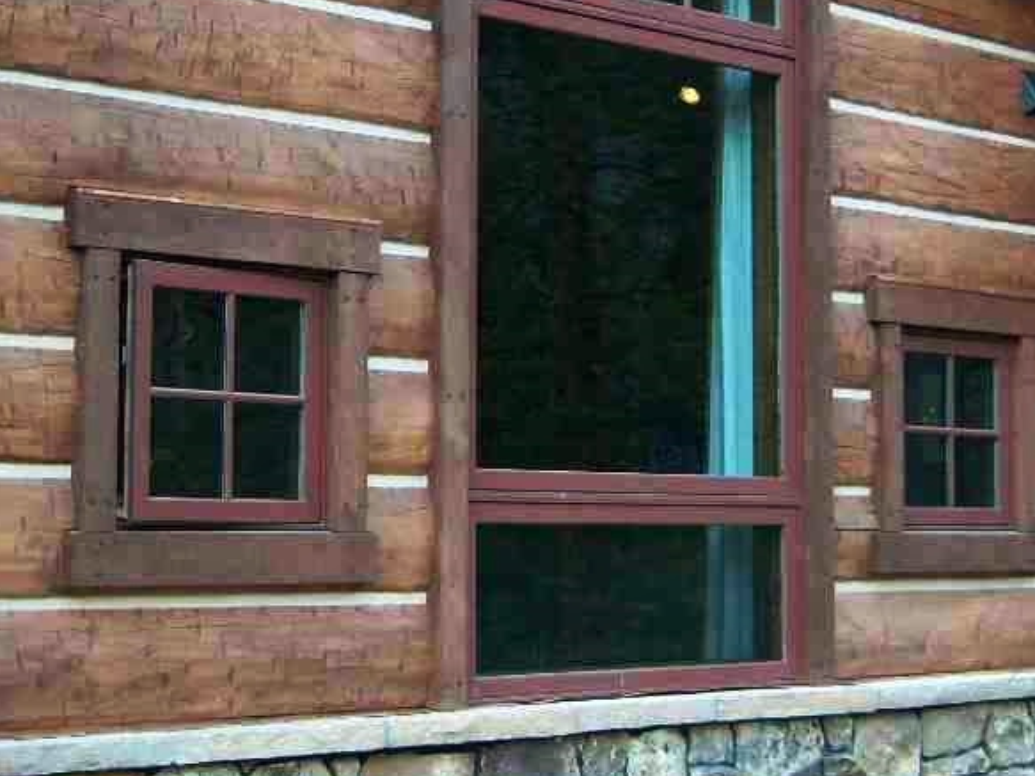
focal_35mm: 79
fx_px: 2362
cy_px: 318
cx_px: 611
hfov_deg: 24.7
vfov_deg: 18.6
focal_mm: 7.5
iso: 80
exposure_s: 1/80
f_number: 2.8
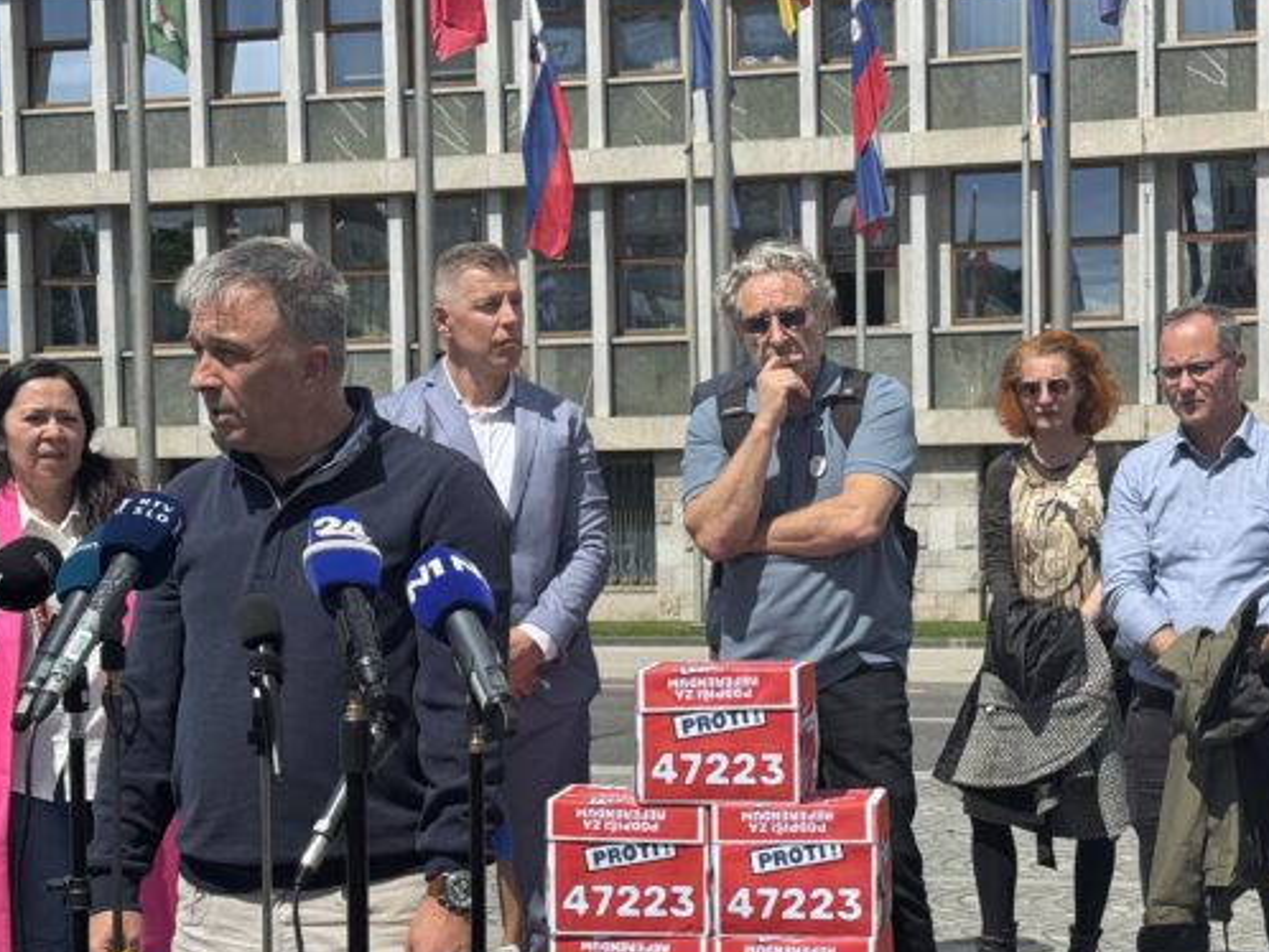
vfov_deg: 19.9
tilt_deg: -1.7
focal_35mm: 74
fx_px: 2714
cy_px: 575
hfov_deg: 26.3
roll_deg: +0.6
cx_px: 777
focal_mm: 6.76
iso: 64
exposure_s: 1/4975
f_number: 1.78
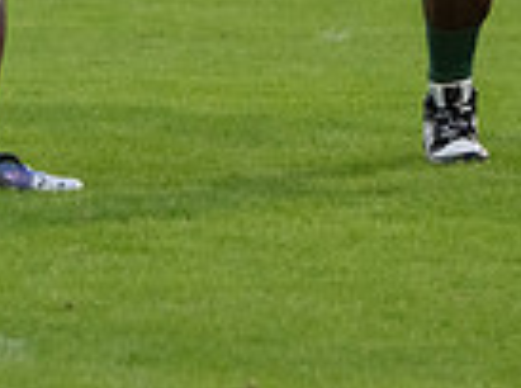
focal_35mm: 809
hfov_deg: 2.5
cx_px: -15
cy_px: -302
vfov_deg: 1.8
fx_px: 12144
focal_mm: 198
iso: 4000
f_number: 5.6
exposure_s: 1/1250
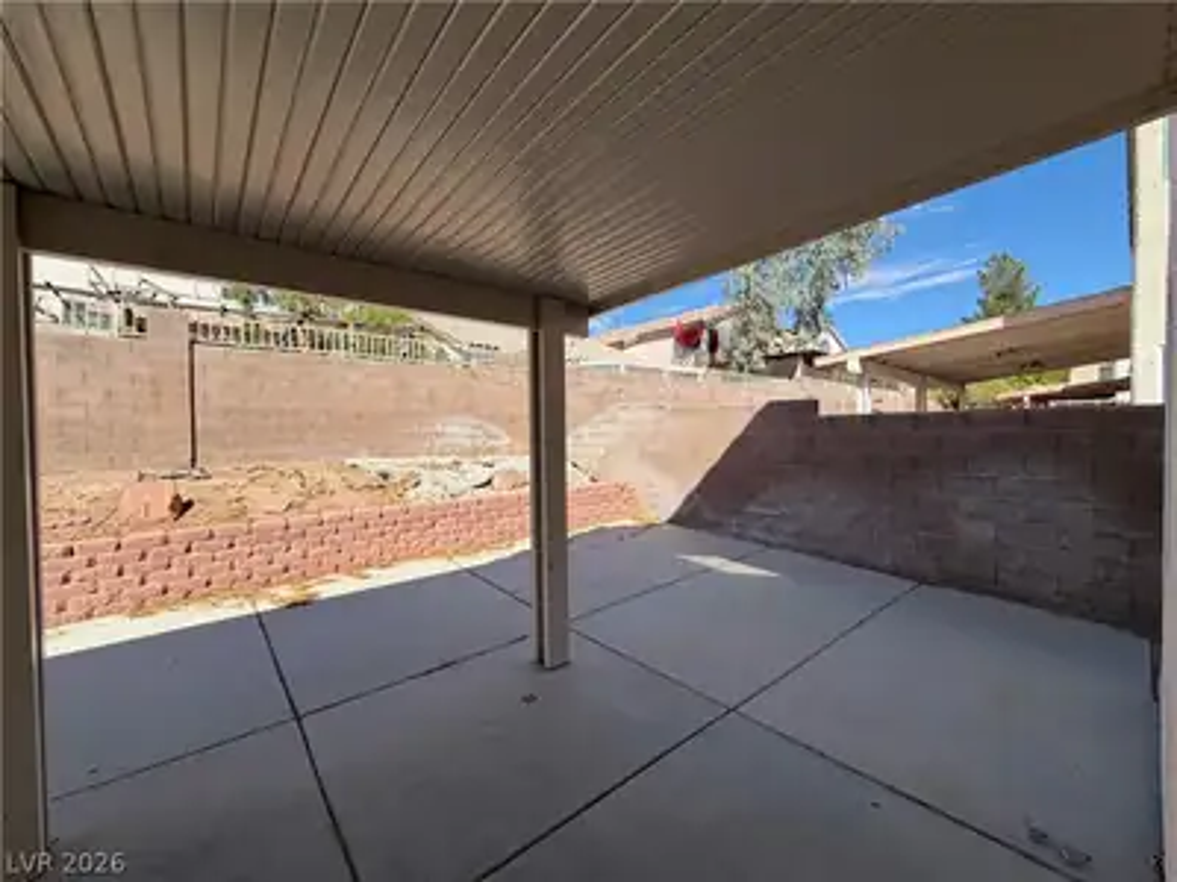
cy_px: 441
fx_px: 476
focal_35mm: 14
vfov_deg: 85.7
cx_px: 588
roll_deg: +0.0
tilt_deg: -1.0
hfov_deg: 102.1
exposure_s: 1/770
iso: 25
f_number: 2.2
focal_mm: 2.22
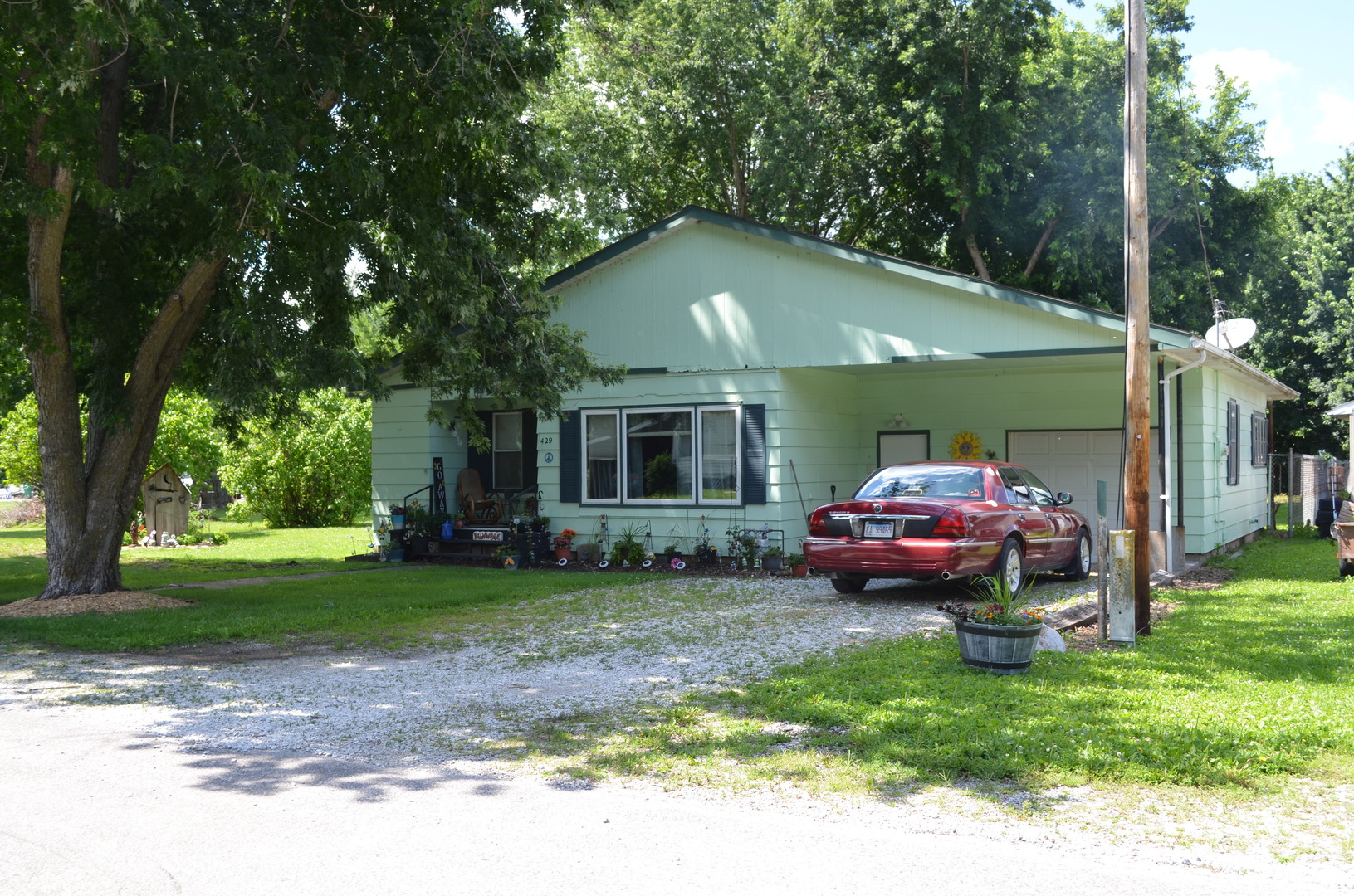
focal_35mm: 36
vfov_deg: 36.7
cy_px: 448
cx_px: 677
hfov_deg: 53.2
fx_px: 1351
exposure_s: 1/200
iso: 200
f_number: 7.1
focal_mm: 24
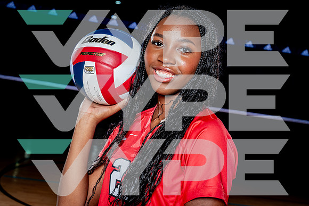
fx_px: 515
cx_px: 154
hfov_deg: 33.4
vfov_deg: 22.6
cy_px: 103
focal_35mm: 60
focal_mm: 60
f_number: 8
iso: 250
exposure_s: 1/250
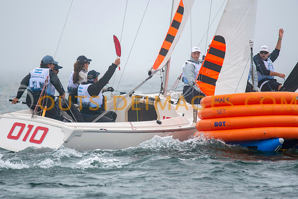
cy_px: 83
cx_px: 125
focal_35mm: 533
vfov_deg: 2.6
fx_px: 4410
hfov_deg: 3.9
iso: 250
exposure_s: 1/2500
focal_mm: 300
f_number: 4
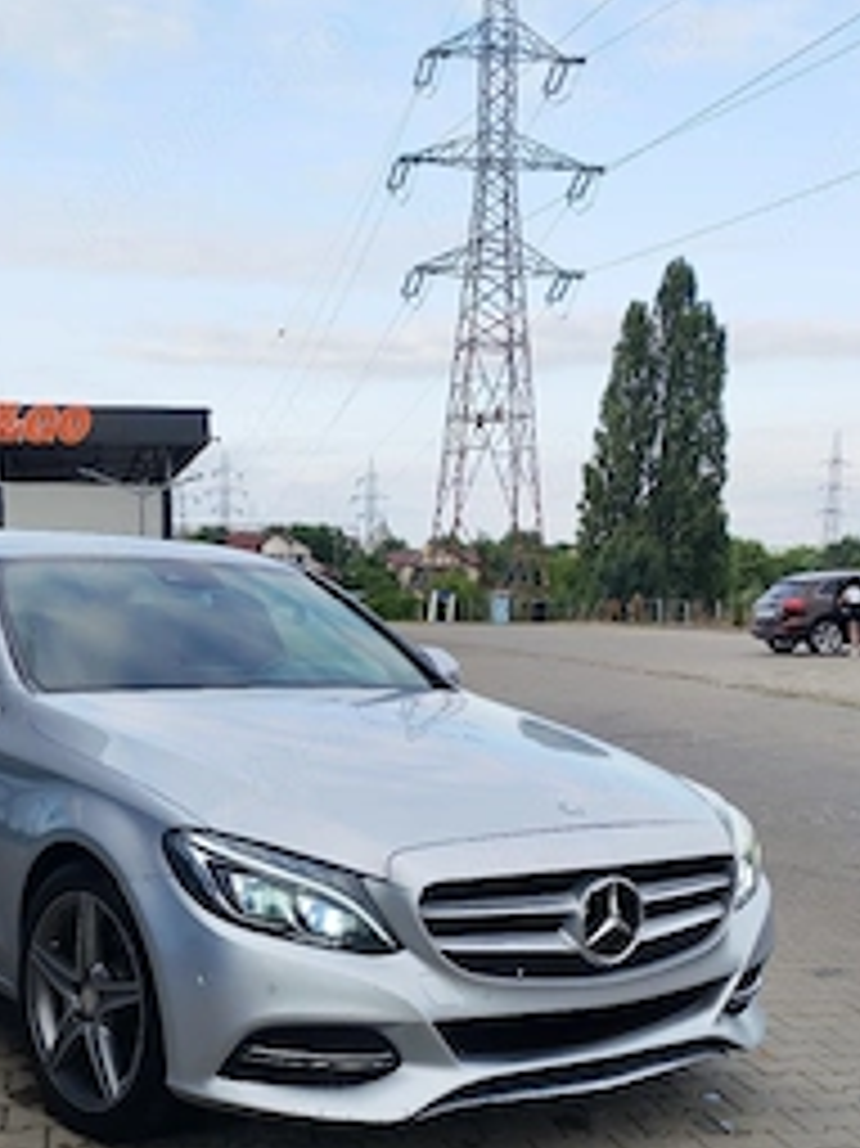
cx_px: 297
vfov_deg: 39.2
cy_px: 878
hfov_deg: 30.7
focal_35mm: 47
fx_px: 1558
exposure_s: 1/222
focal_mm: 6.12
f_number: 1.9
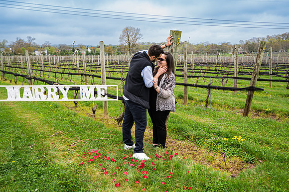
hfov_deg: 59.4
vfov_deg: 41.6
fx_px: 253
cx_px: 145
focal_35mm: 32
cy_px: 96
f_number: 4
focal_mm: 29.5
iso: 64
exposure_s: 1/200
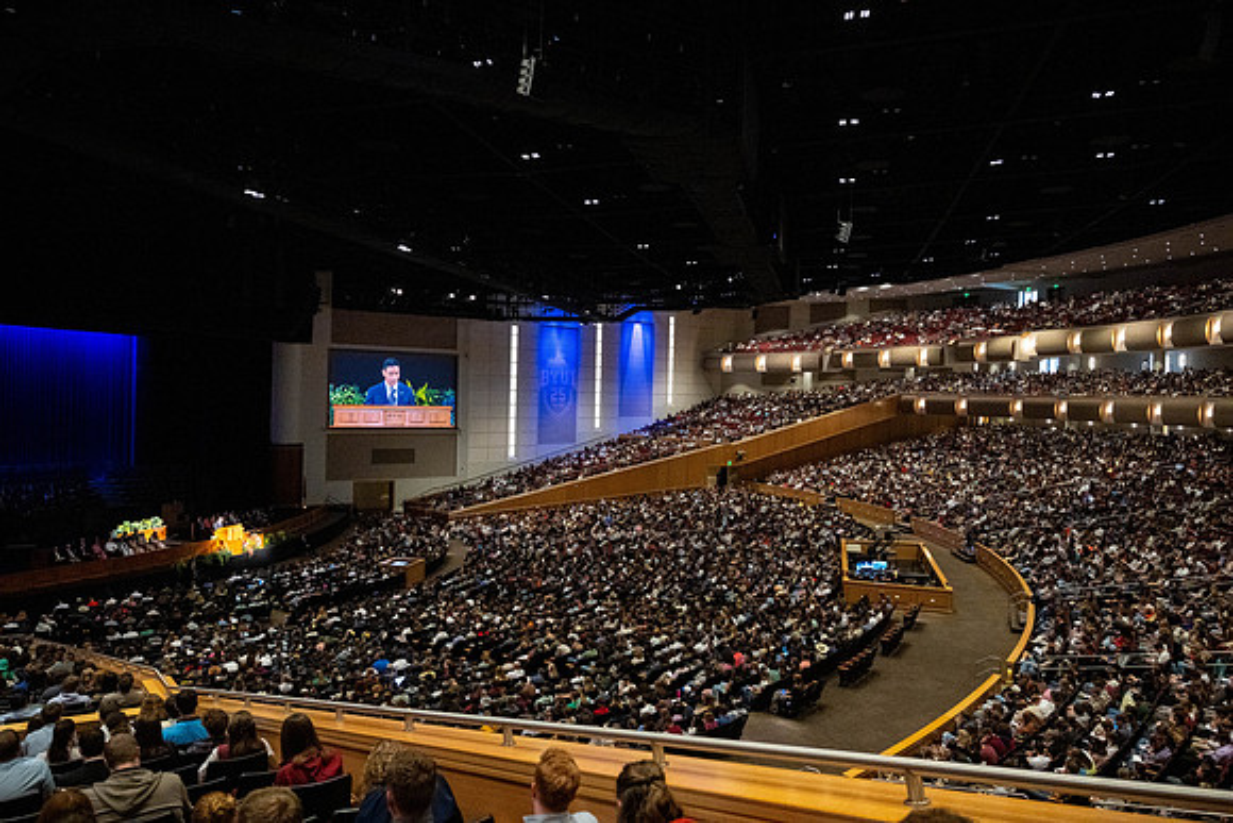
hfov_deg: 69.4
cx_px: 616
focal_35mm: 26
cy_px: 412
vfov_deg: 49.6
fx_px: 891
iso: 5000
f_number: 4
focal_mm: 26
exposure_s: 1/100
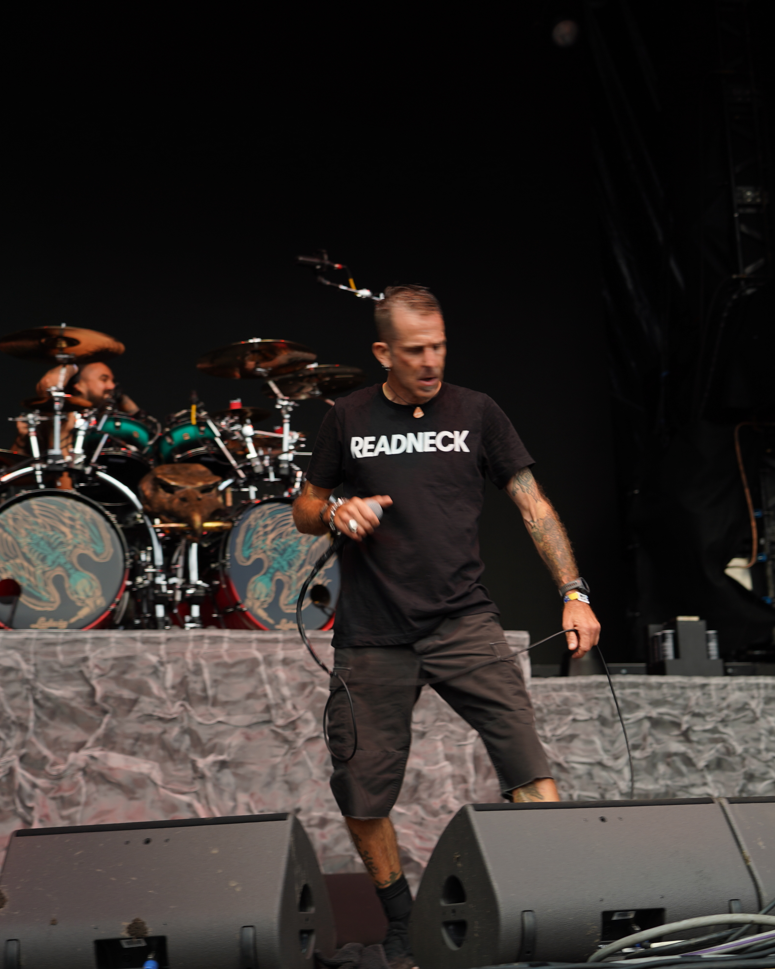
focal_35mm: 75
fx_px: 2150
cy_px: 486
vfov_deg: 25.4
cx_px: 583
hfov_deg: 20.3
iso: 125
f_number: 4
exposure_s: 1/60
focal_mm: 53
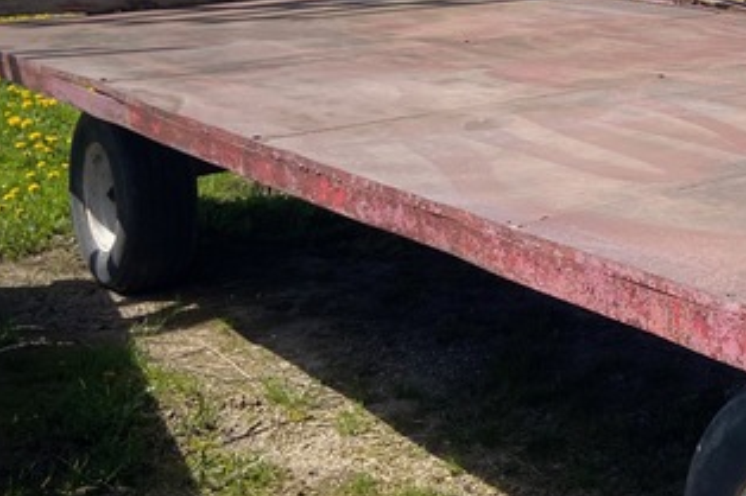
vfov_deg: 19.2
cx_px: 851
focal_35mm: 69
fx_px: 1429
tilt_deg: -7.1
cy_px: 0
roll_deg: -2.0
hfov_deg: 26.6
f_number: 1.8
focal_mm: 4.25
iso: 32
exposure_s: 1/2688
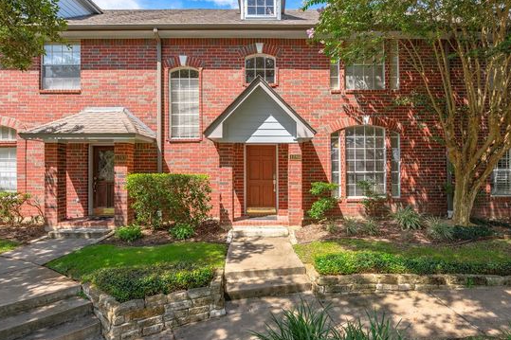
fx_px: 270
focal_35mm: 19
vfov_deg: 64.4
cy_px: 183
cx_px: 265
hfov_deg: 86.9
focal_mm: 16
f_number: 11
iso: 125
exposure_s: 1/100
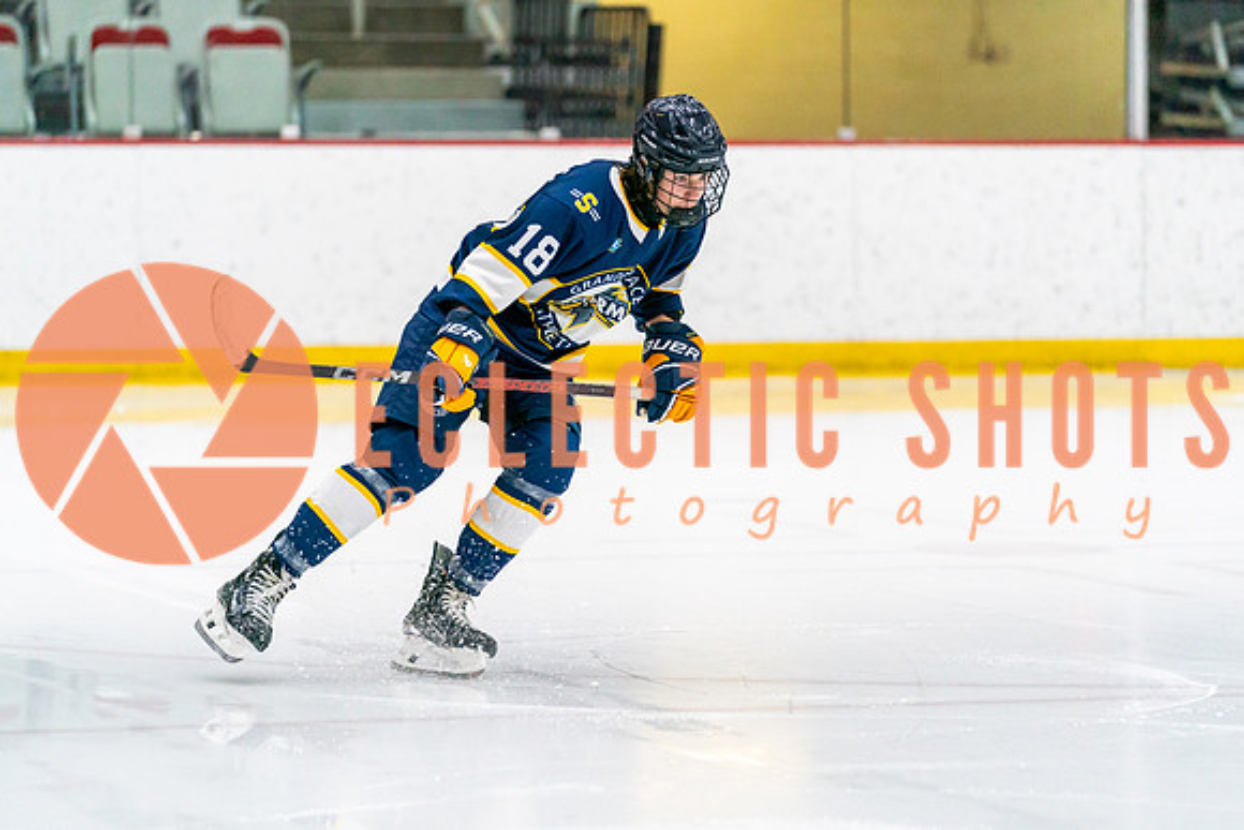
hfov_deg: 10.3
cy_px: 381
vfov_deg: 6.9
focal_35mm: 201
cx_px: 622
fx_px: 6933
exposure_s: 1/1250
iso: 3200
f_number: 2.8
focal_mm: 178
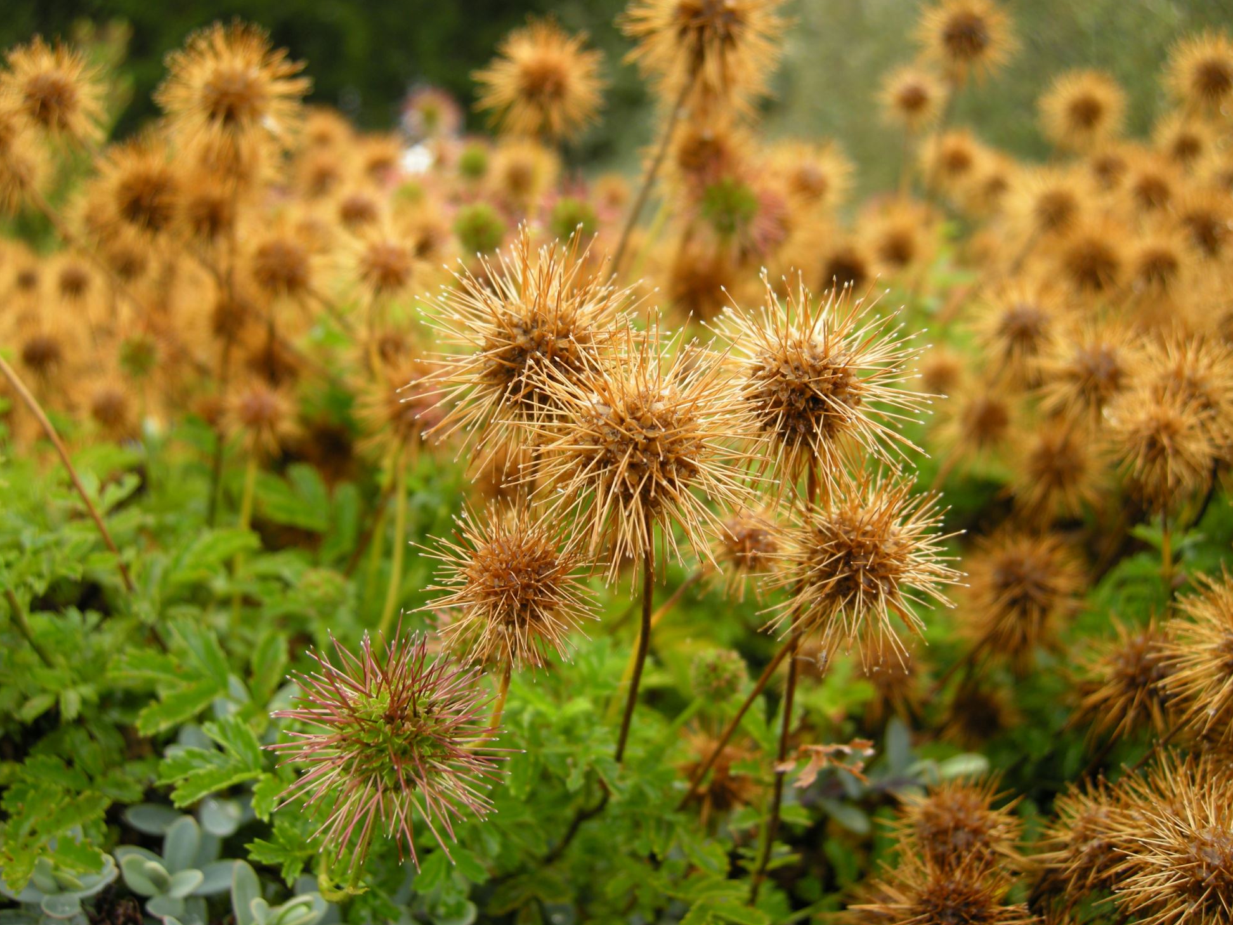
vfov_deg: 39.7
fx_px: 1282
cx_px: 631
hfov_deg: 51.3
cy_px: 466
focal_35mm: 36
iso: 64
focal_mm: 7.5
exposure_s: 1/71.8
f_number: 3
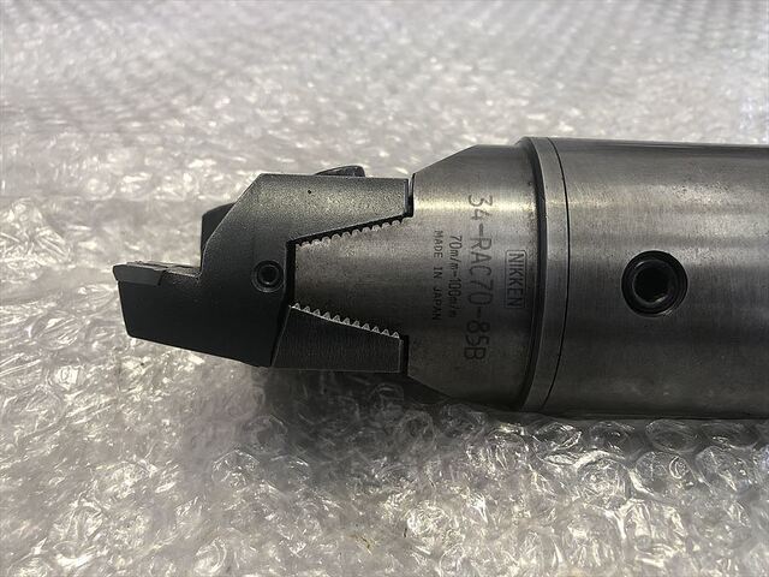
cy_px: 288
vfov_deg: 49.7
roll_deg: -0.9
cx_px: 384
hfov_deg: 63.4
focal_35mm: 28
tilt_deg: -44.4
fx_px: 622
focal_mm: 3.99
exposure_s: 1/50
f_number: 1.8
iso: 32
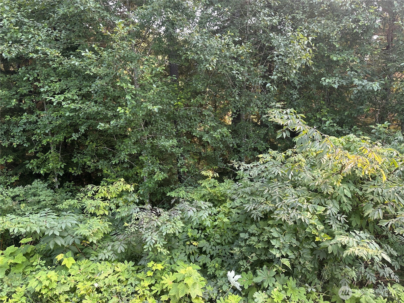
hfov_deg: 71.6
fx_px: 280
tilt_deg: -10.9
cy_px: 152
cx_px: 202
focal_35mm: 24
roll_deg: +0.4
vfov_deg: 56.8
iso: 64
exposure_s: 1/224
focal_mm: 6.86
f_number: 1.78
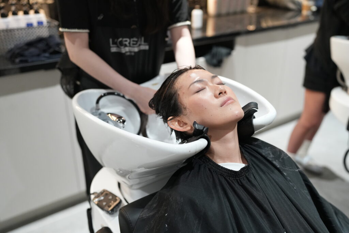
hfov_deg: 54.4
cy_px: 116
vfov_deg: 37.9
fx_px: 339
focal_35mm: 35
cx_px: 174
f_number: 2
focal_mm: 35
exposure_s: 1/320
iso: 3200
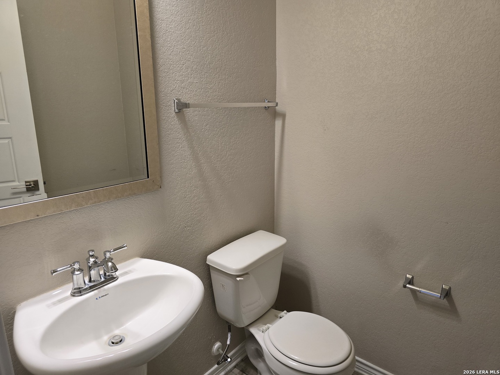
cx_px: 250
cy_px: 188
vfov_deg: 58.9
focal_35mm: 23
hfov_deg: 73.9
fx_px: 332
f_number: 1.7
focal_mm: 6.3
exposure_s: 1/120
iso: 160
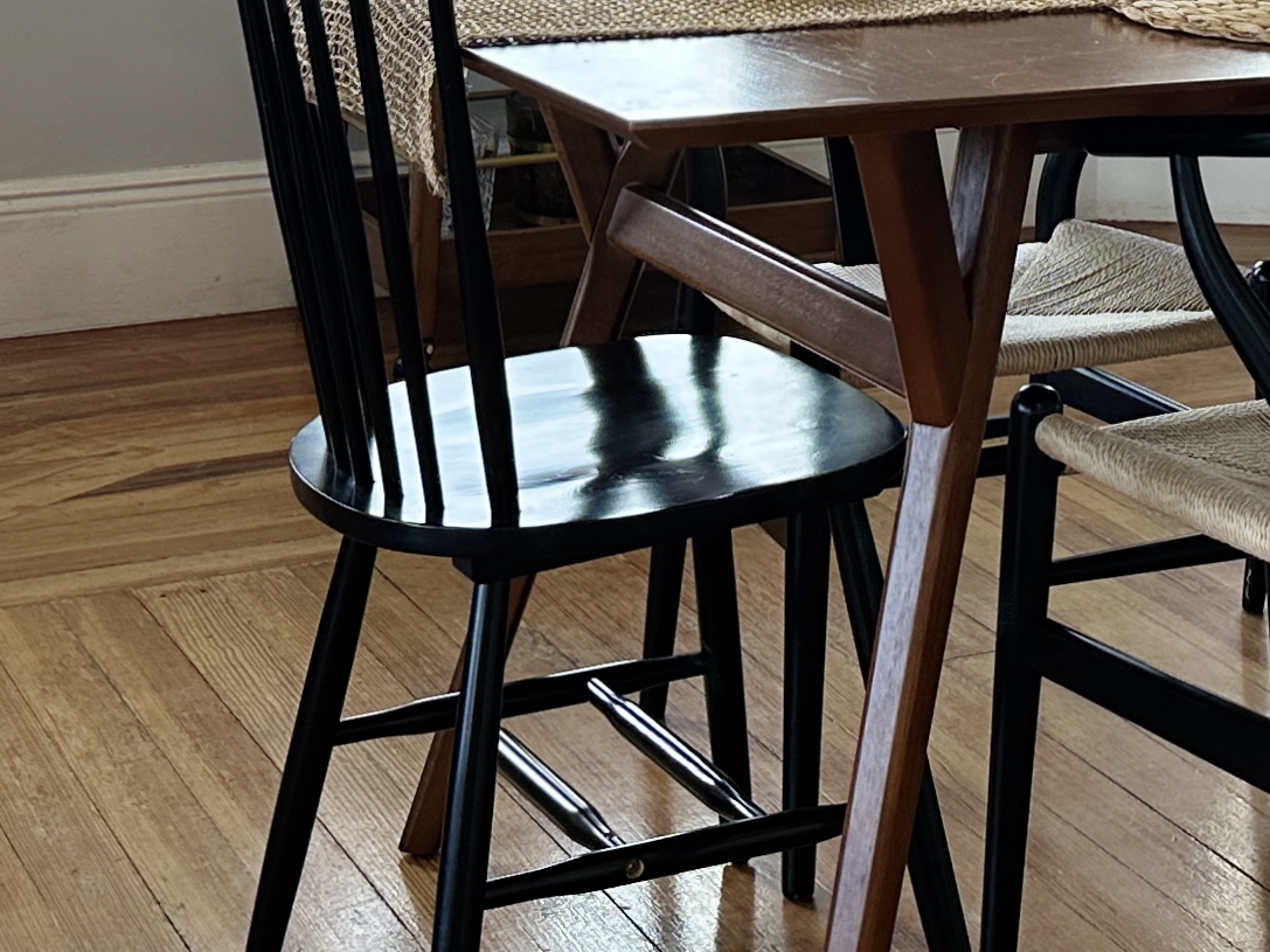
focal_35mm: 89
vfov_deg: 15.4
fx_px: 3265
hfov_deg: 21.7
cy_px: -437
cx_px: 1053
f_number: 1.78
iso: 64
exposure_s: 1/120
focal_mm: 6.86
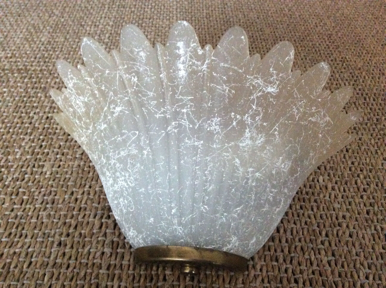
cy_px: 144
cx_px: 193
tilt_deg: -46.2
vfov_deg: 44.1
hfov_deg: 56.9
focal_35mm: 32
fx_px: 356
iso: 640
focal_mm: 3.3
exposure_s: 1/17
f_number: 2.4
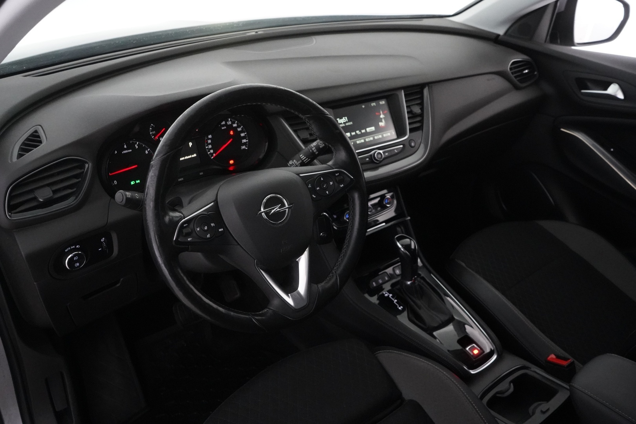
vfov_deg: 46.4
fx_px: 495
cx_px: 318
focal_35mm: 28
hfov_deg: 65.5
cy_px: 212
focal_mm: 28
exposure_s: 1/60
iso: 12800
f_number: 6.3
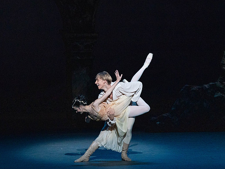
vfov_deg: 3.9
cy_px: 55
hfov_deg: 5.2
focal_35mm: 379
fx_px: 2464
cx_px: 101
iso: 8000
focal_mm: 244
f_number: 7.1
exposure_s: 1/200
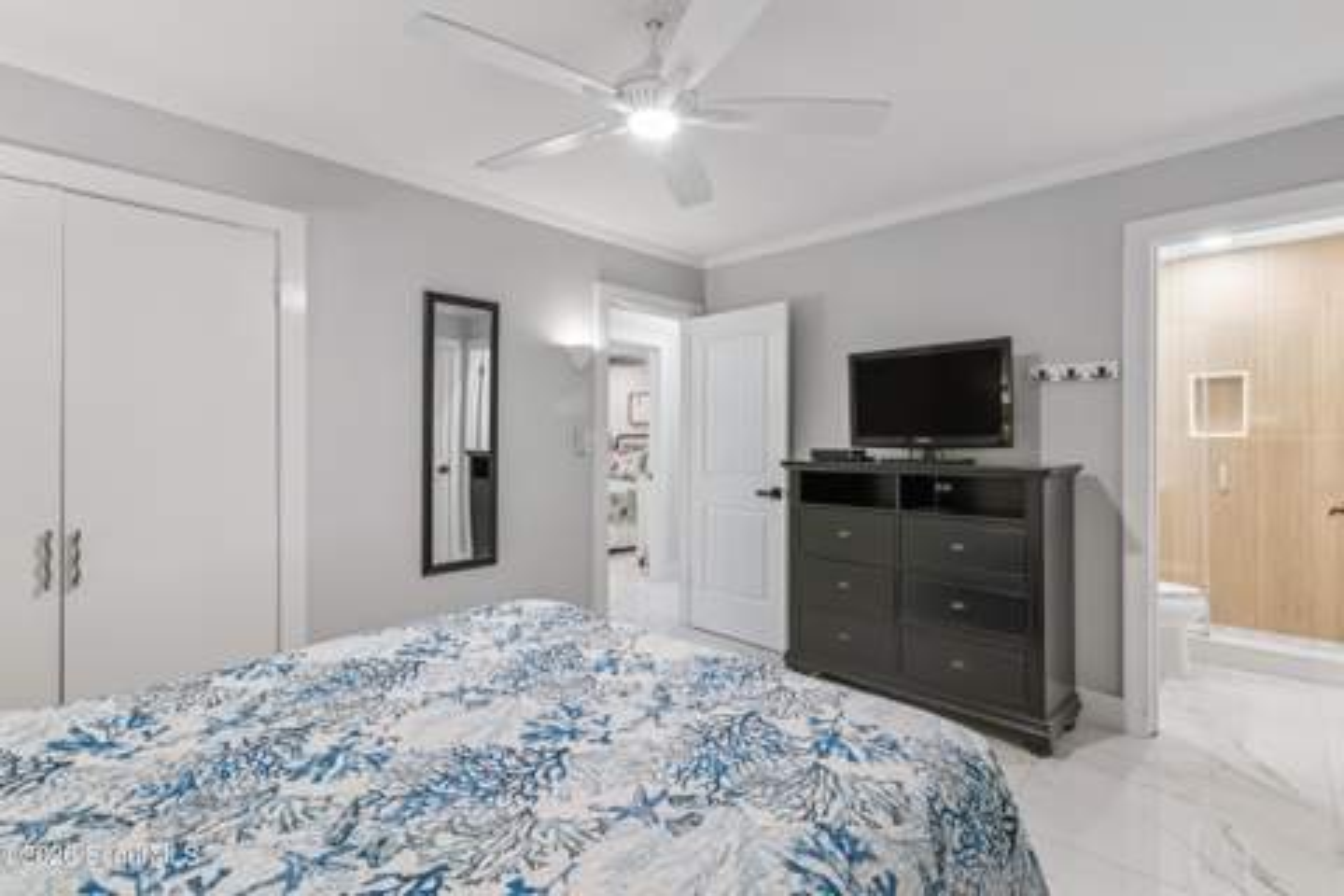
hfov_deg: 93.3
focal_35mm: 17
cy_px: 448
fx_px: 635
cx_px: 672
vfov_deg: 70.4
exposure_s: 1/13
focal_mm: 17
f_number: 8
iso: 250
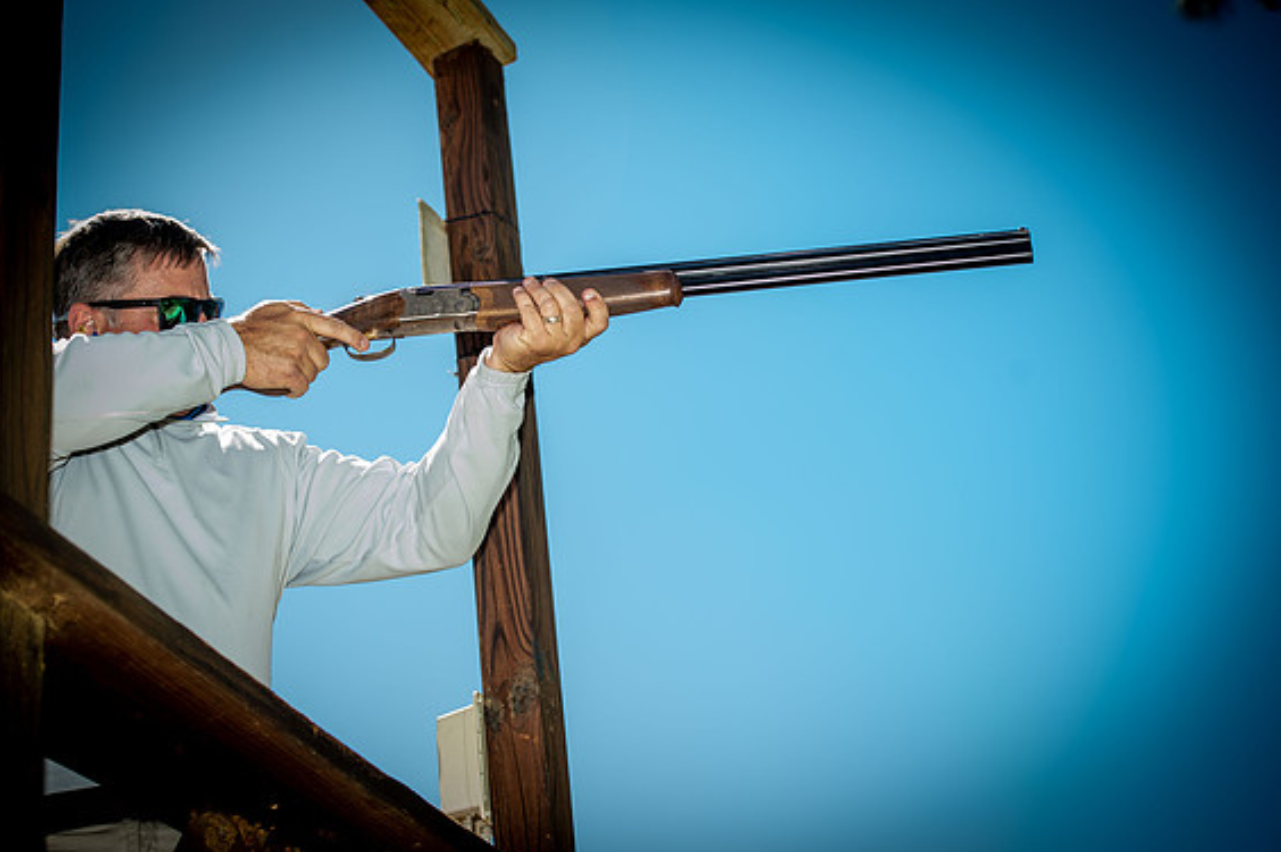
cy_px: 429
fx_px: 2560
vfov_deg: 18.9
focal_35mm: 72
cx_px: 627
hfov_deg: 28.1
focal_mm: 70
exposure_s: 1/250
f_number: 4
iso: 50
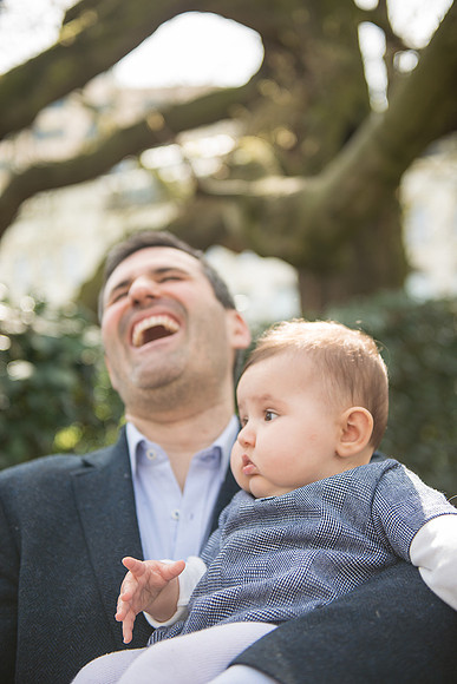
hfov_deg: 28.1
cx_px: 228
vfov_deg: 41.1
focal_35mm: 48
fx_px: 913
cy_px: 342
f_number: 2.8
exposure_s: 1/250
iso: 100
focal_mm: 48
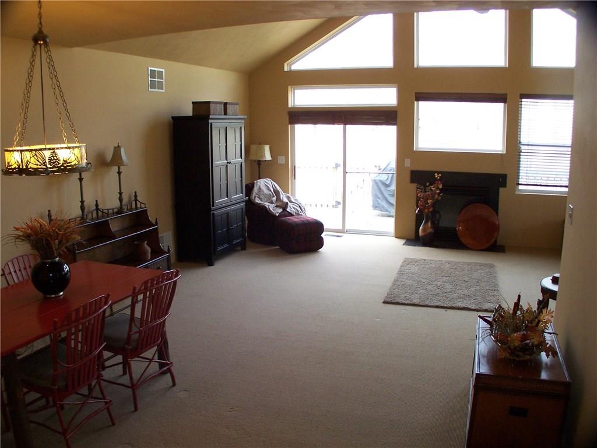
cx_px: 298
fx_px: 655
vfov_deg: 37.7
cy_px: 224
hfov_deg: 49.0
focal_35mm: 38
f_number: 2.8
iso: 140
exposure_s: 1/45
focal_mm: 6.3
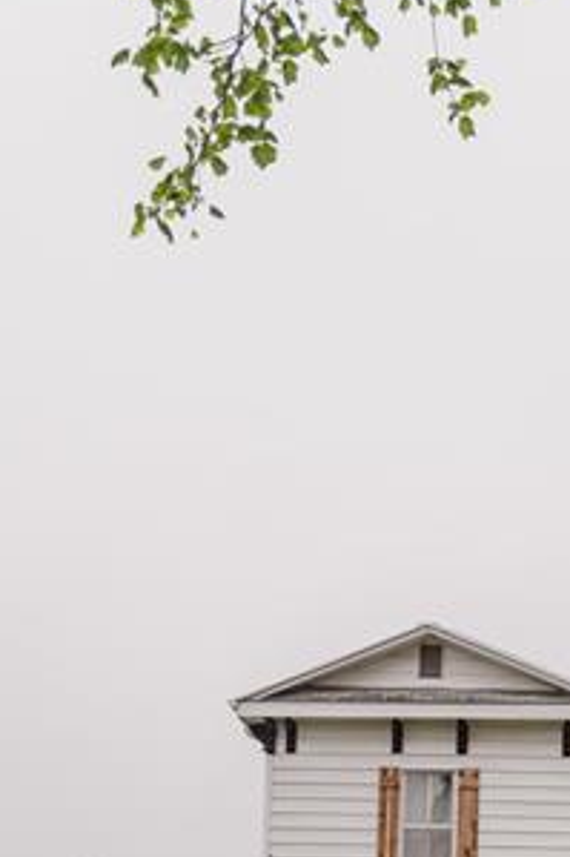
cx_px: 614
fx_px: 1831
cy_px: 1061
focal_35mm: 77
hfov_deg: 17.2
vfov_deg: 23.7
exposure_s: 1/1250
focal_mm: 30
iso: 100
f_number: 2.8
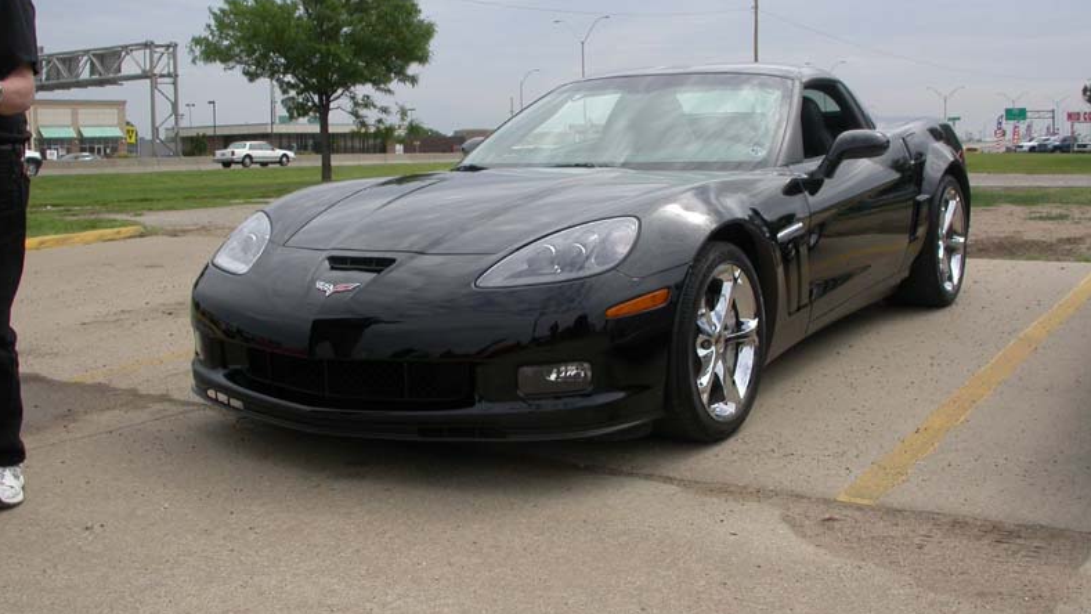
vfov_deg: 28.3
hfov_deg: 48.4
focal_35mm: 42
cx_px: 539
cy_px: 249
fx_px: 1215
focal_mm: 7.85
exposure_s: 1/381
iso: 100
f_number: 6.7
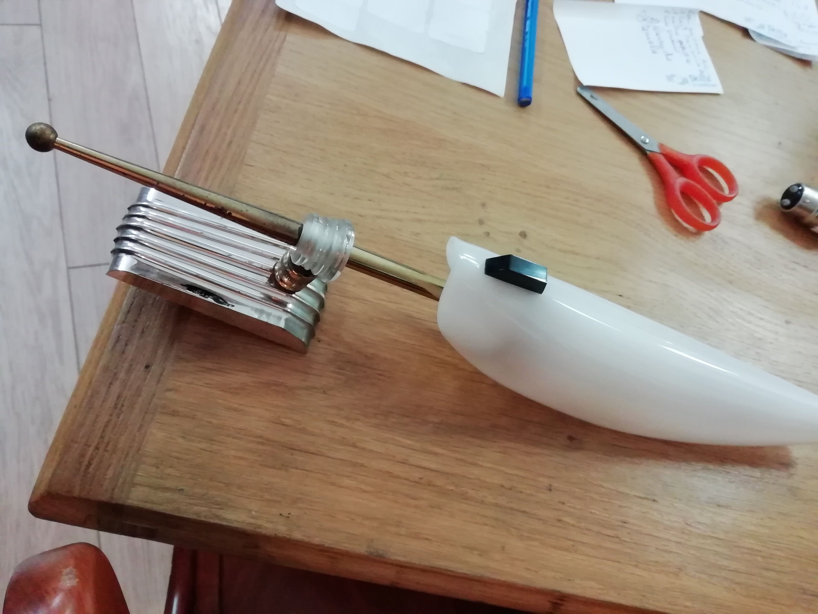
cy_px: 307
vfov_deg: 53.1
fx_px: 614
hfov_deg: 67.3
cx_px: 409
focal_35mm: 26
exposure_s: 1/16.7
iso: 400
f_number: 2.2
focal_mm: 3.46
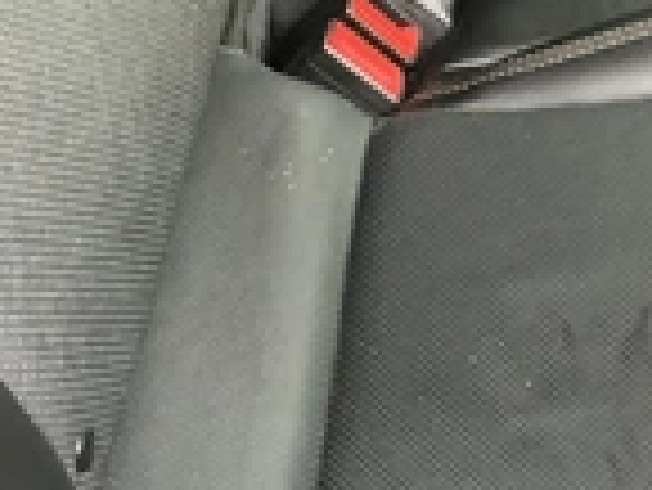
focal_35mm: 80
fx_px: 1508
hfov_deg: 23.2
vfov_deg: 18.0
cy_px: 481
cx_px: 679
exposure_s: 1/29
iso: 640
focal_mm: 3
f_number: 1.8
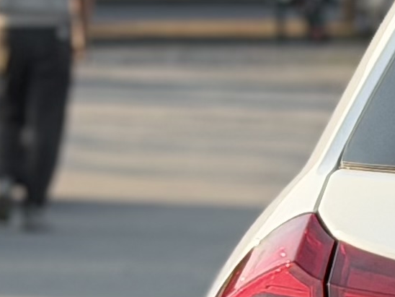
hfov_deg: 5.4
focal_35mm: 353
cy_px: 551
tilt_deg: -9.0
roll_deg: -0.4
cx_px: 1089
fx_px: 4028
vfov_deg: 4.2
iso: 64
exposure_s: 1/1795
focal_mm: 6.76
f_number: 1.78
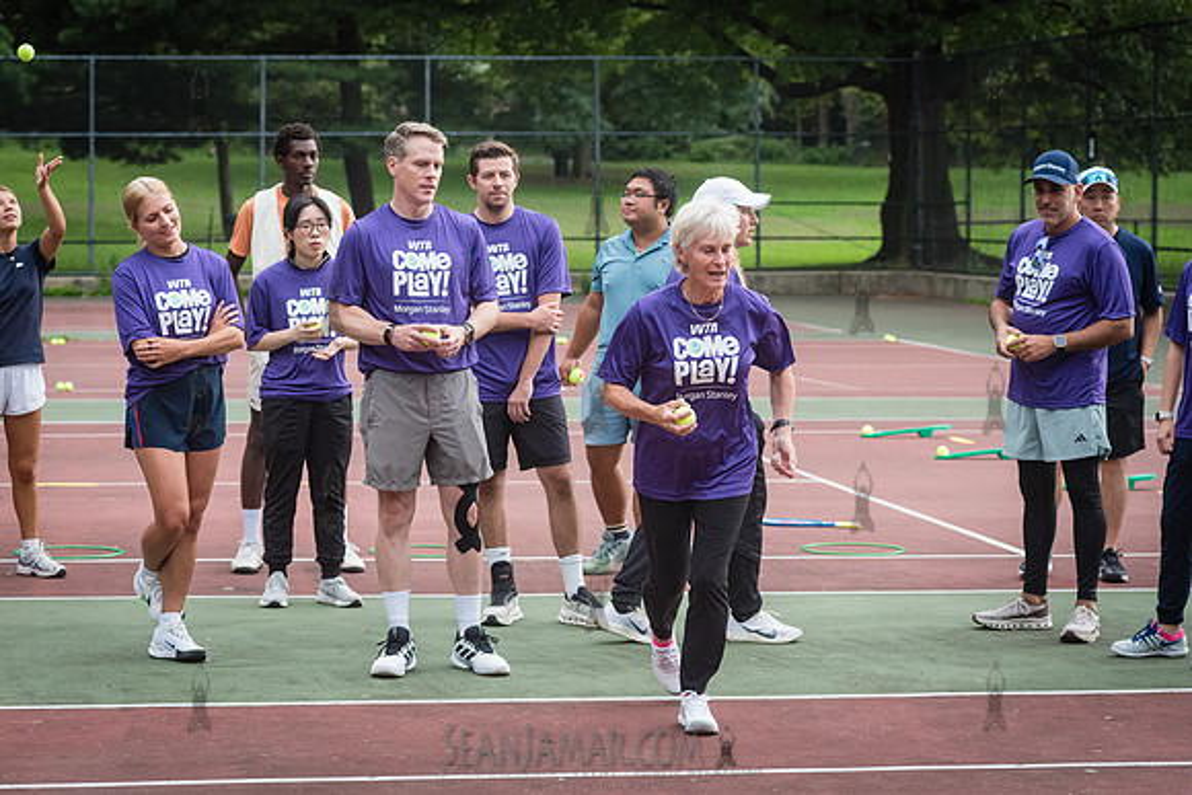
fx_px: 3169
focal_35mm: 96
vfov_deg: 14.3
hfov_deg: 21.3
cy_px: 363
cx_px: 592
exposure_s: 1/1250
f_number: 4.5
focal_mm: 86
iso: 2500
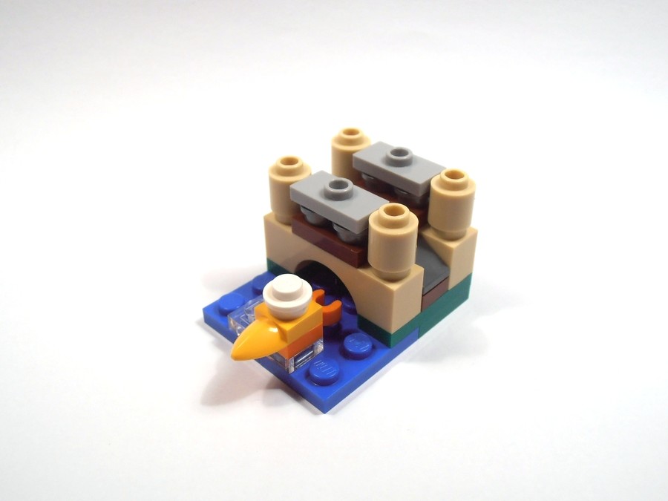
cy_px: 250
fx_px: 714
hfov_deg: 50.1
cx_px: 334
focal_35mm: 37
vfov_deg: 38.7
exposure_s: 1/80
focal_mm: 6.61
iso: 80
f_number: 3.9
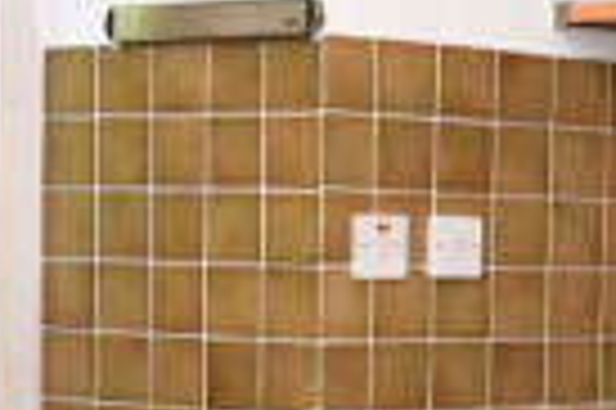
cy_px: 448
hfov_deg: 17.9
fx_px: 1914
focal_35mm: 112
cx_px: 580
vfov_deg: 12.0
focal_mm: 10
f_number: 8
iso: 3200
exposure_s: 1/80
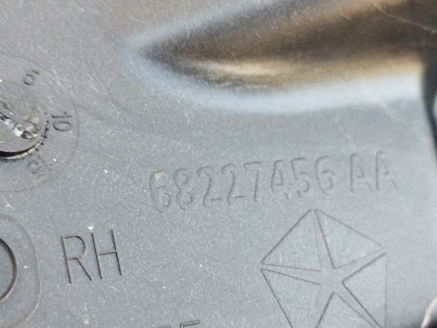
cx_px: 218
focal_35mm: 72
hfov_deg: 27.0
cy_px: 164
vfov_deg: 20.4
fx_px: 909
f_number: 1.7
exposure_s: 1/33
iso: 200
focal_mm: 5.31
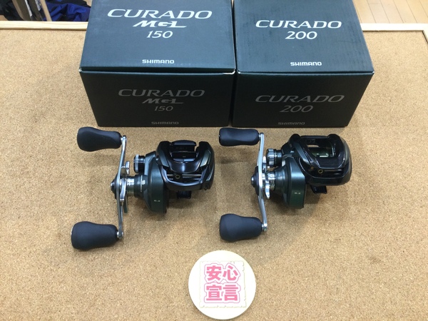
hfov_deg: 58.4
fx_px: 383
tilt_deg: -58.0
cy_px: 160
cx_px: 214
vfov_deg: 45.4
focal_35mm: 31
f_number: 2.4
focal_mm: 3.3
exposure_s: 1/30
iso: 64
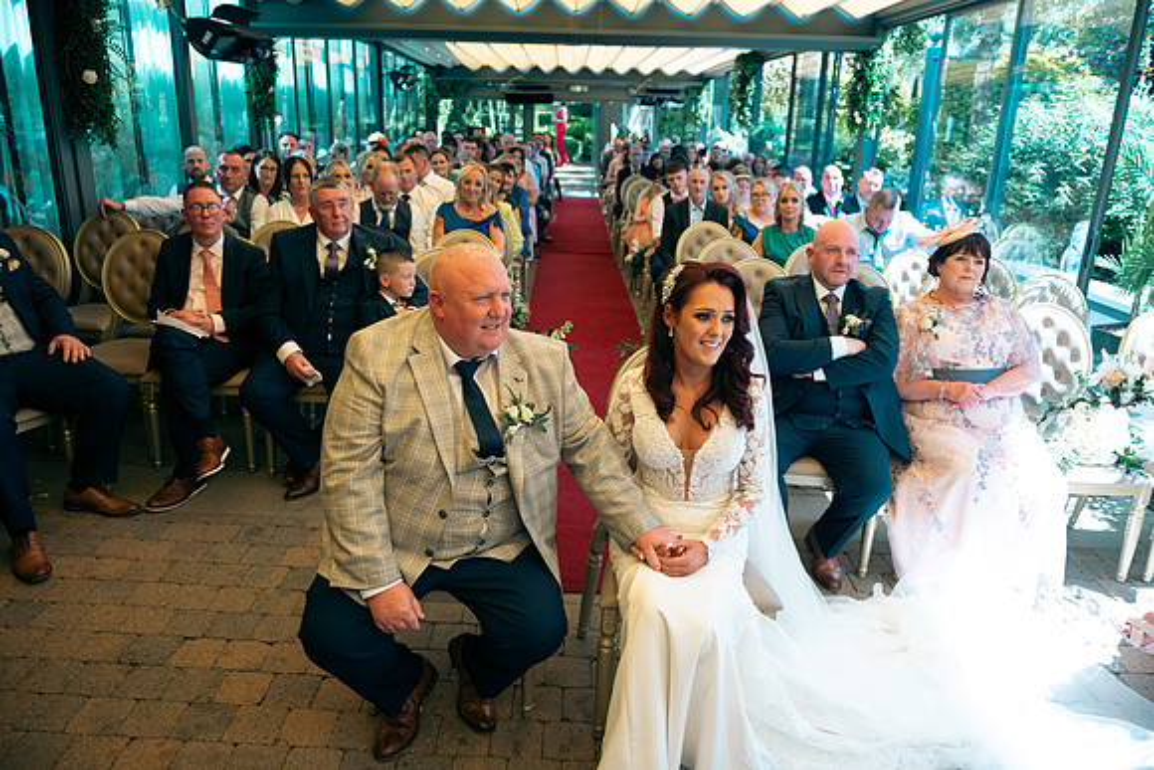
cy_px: 385
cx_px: 577
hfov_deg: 73.7
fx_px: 769
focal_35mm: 24
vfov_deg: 53.2
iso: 250
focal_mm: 24
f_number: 3.5
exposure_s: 1/250
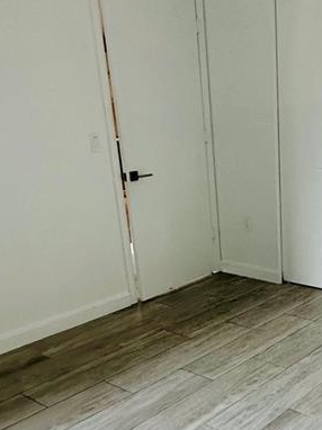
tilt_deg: -22.1
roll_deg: +1.6
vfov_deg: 42.0
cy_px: 311
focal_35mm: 44
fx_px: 546
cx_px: 286
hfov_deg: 31.4
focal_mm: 2.22
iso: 200
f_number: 2.2
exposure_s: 1/60
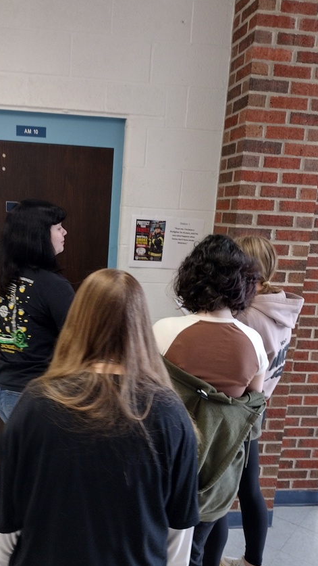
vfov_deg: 55.1
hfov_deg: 32.4
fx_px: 539
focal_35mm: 36
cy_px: 325
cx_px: 90
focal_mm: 4.71
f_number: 1.7
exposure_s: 1/40
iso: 472
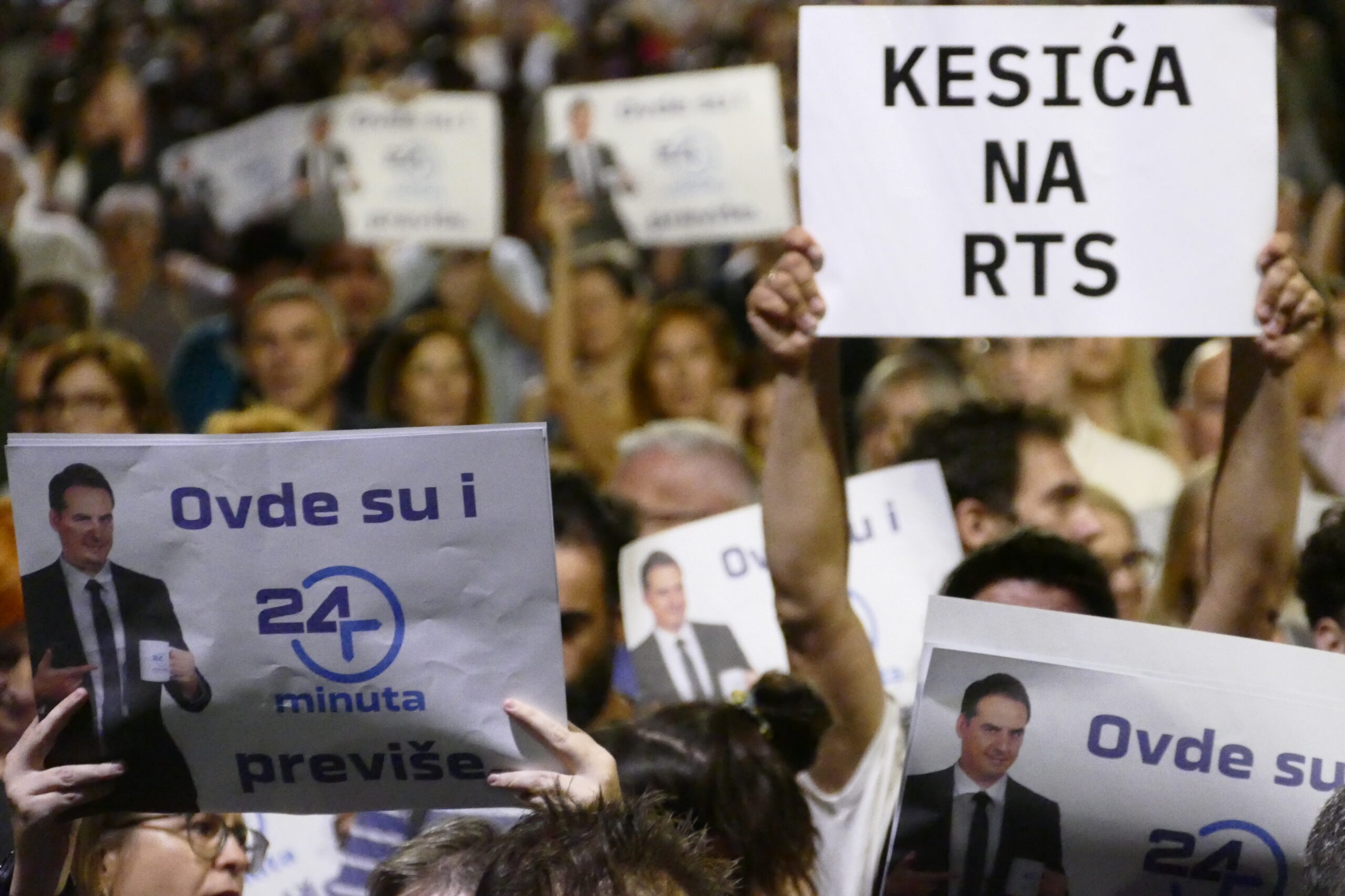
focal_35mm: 305
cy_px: 448
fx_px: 11395
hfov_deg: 6.8
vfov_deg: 4.5
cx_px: 672
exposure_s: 1/250
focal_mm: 111.12
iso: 6400
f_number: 4
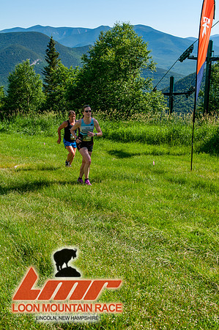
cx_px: 110
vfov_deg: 38.9
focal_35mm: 51
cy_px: 165
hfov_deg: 26.4
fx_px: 466
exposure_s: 1/400
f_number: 8
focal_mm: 34
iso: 200
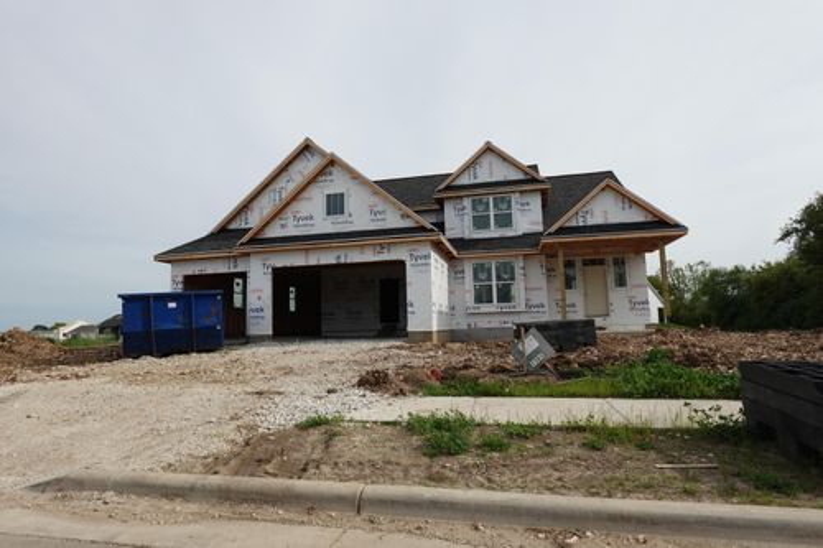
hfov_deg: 84.0
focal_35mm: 20
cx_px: 412
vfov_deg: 61.9
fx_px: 457
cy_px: 274
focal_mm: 7.6
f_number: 2
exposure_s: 1/5000
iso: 125
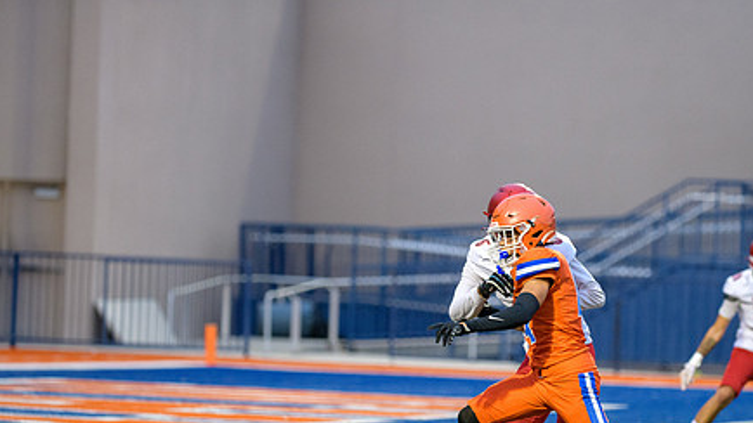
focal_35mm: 252
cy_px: 334
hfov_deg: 8.6
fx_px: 5031
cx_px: 498
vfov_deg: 4.8
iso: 3200
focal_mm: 180
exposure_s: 1/800
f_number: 2.8
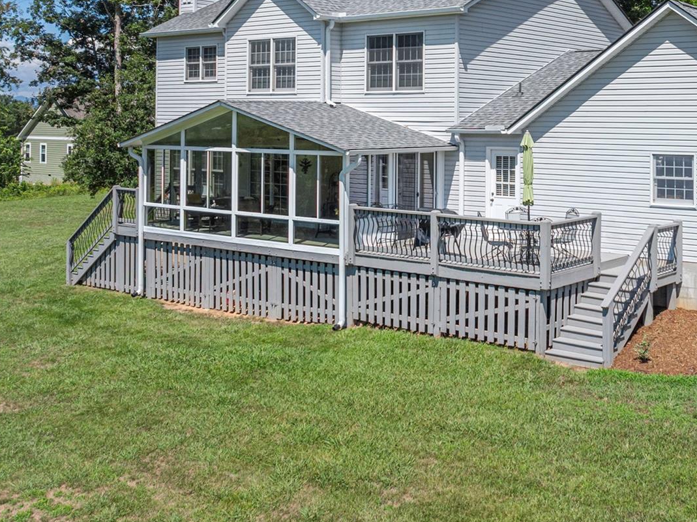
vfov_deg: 30.8
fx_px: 925
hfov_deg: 40.1
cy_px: 120
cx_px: 523
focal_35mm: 46
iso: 200
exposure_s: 1/3200
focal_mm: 12.29
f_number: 2.8
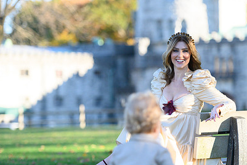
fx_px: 1241
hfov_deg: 11.3
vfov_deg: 7.6
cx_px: 177
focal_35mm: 181
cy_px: 101
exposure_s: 1/4000
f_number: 3.2
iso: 1600
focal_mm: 125
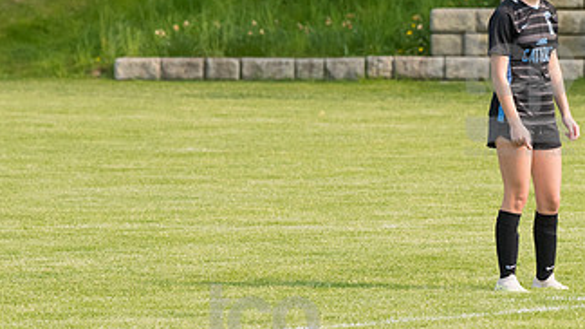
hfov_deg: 3.8
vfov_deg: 2.2
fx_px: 8715
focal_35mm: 562
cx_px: 520
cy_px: 94
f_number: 5.6
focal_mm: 200
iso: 800
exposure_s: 1/2000
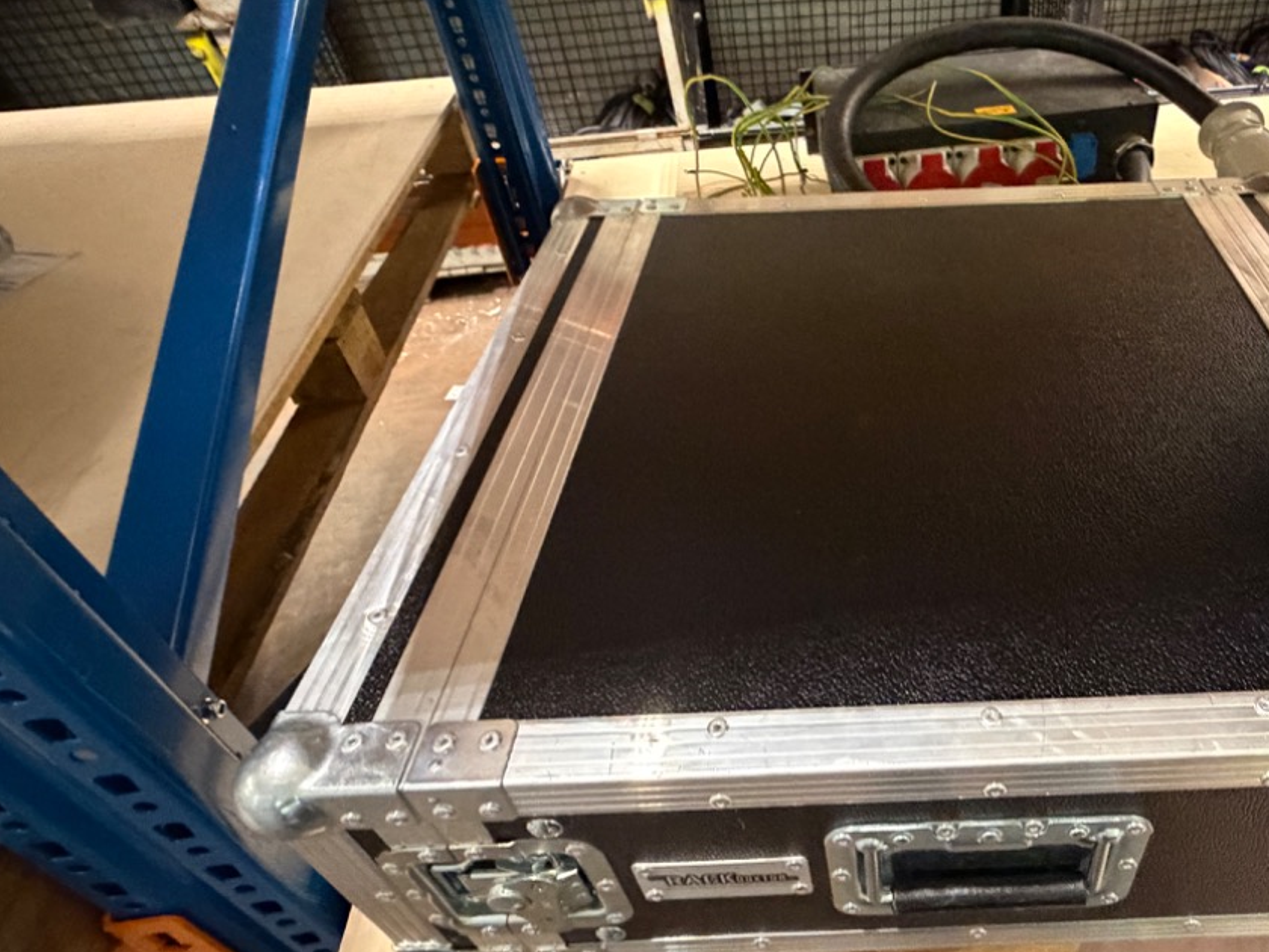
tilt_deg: -39.0
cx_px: 893
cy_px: 423
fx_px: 880
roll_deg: +2.3
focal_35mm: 24
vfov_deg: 56.7
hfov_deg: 68.6
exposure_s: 1/33
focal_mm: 2.22
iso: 1000
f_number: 2.2
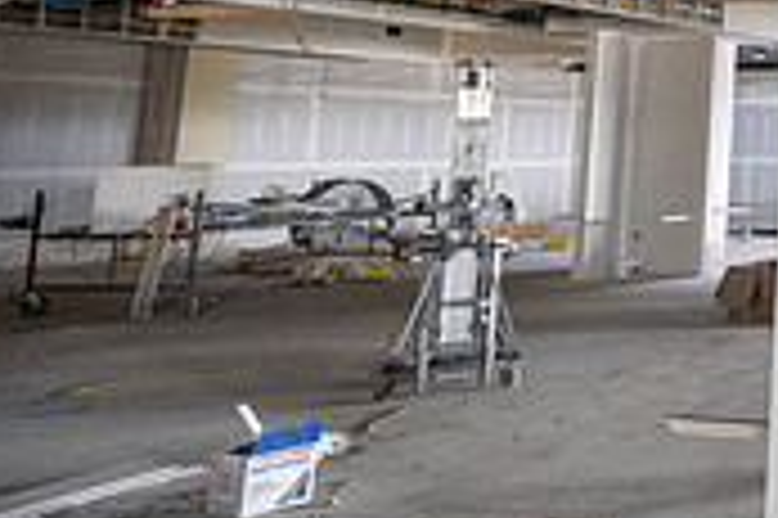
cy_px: 16
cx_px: 1205
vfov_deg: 27.2
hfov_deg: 27.1
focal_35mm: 47
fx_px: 1015
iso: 2000
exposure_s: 1/100
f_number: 4
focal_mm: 14
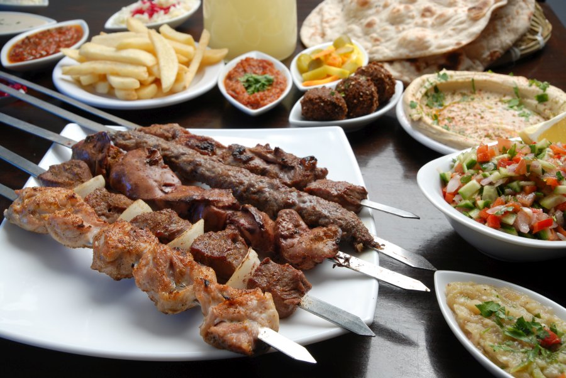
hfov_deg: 43.6
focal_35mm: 45
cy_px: 189
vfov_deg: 29.9
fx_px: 708
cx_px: 283
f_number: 11
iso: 200
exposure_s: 1/10
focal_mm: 30
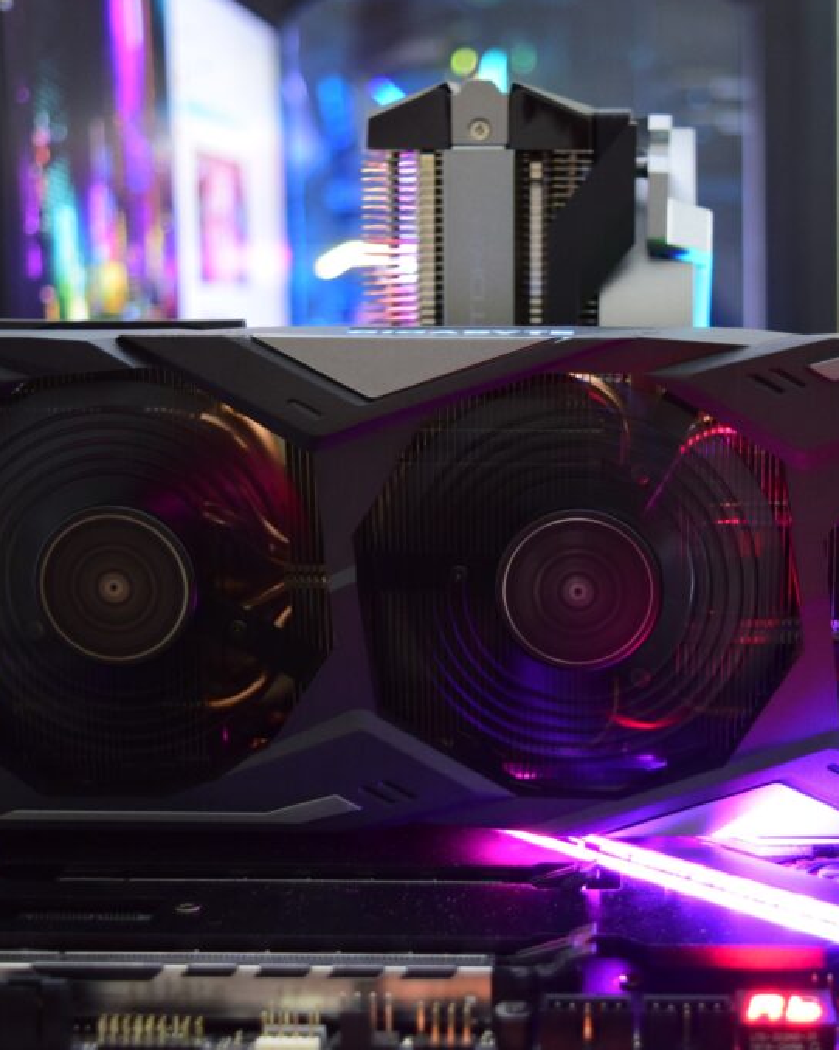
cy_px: 519
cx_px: 561
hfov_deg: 25.2
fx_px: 1864
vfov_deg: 31.5
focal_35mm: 60
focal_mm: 28
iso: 1250
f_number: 4.2
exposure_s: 1/6
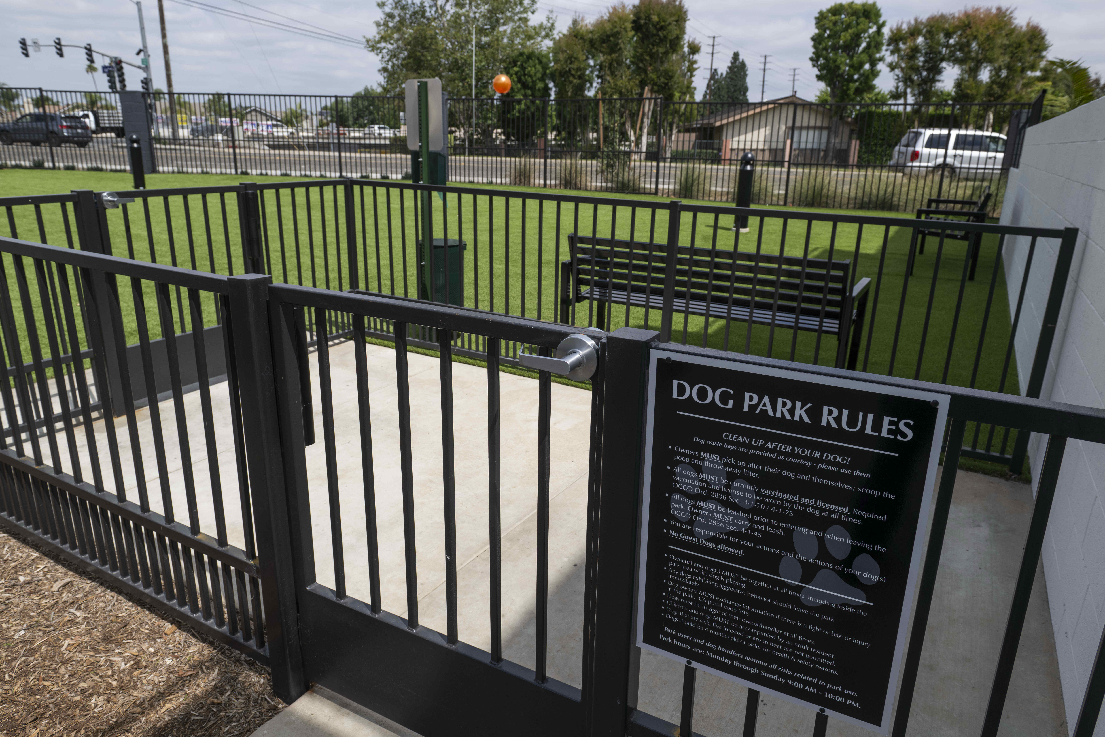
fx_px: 737
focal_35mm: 24
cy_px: 368
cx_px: 552
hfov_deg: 73.7
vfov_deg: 53.1
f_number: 7.1
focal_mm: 24
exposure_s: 1/500
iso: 200
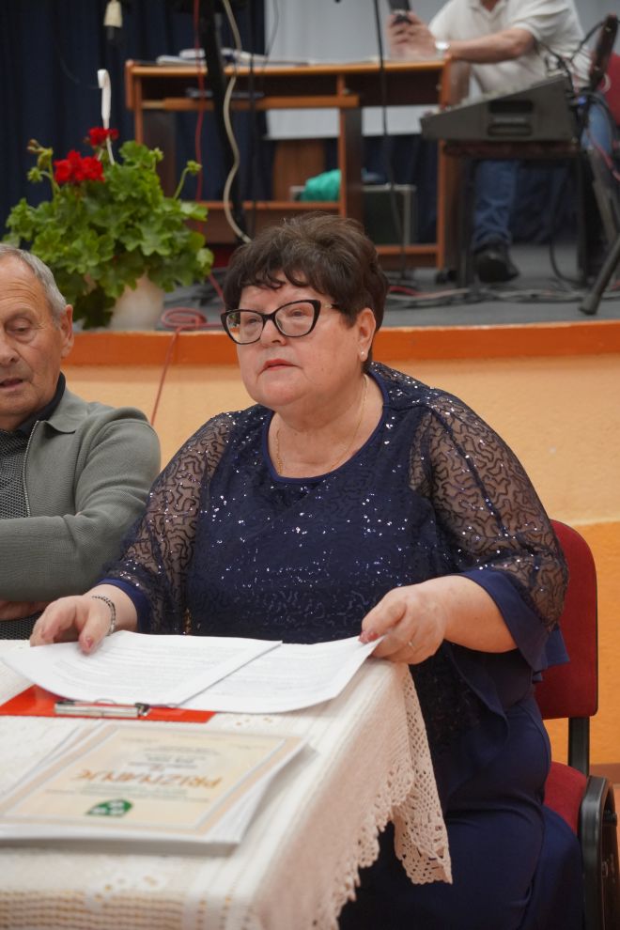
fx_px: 1937
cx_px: 310
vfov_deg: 27.0
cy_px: 465
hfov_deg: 18.2
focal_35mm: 75
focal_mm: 50
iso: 2000
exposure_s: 1/160
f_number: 3.5
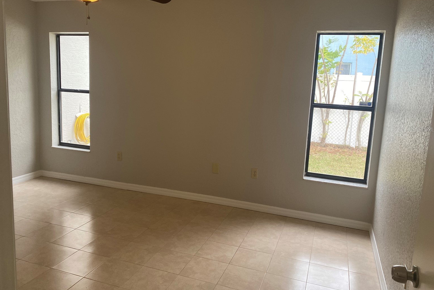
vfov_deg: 46.3
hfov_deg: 65.5
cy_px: 129
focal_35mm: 28
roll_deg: -2.4
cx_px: 214
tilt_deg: -8.6
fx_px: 338
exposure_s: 1/122
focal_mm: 4.25
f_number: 1.8
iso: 80
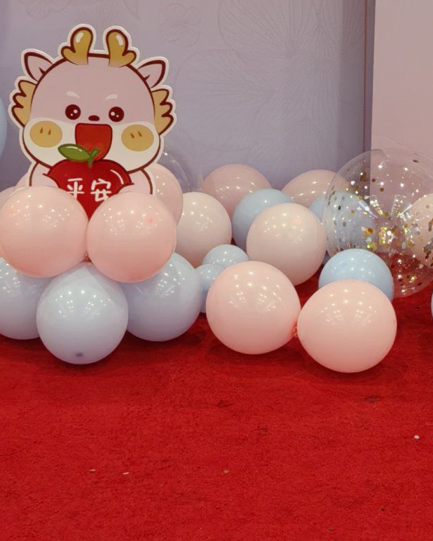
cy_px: -82
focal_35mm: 107
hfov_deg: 14.3
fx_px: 1713
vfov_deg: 17.2
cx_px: 361
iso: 125
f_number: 2
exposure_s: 1/50
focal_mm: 5.72
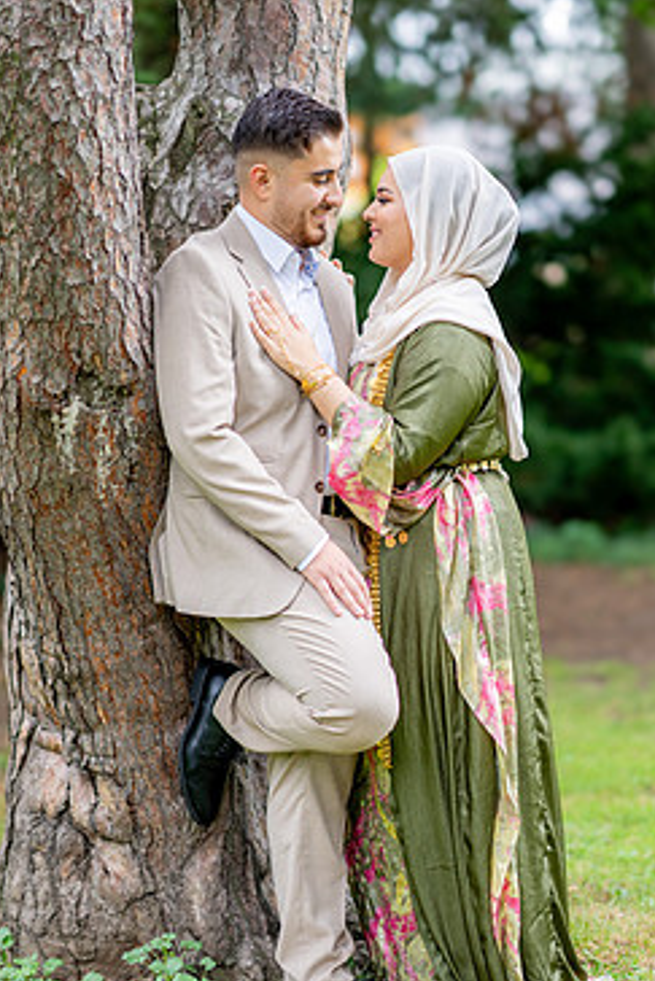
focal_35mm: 105
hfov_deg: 13.0
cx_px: 391
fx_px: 2863
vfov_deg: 19.4
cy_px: 534
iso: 100
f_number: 1.4
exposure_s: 1/640
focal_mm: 85
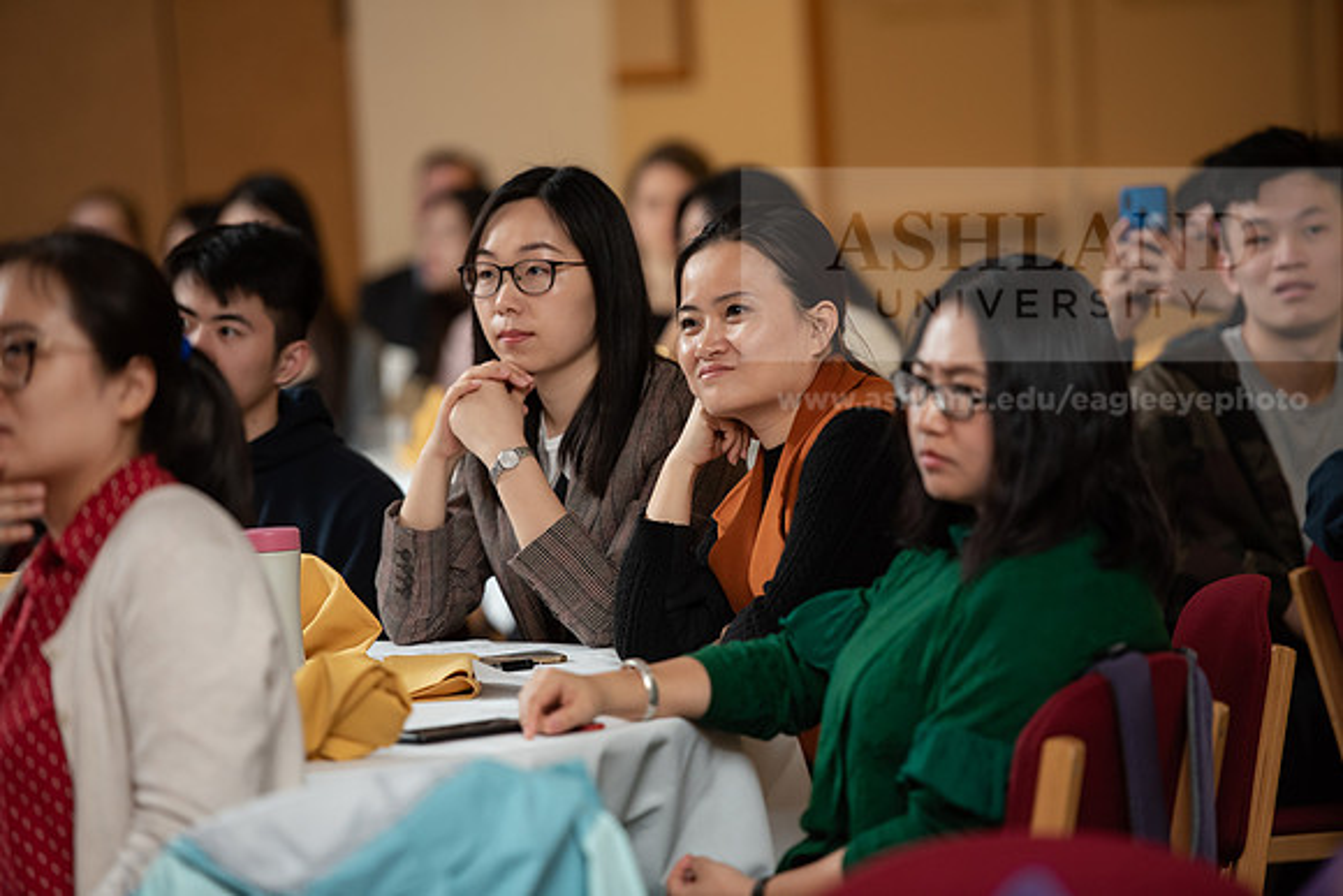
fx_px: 6530
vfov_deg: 7.9
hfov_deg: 11.7
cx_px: 672
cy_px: 448
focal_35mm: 175
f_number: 3.2
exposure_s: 1/200
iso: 1250
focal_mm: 175
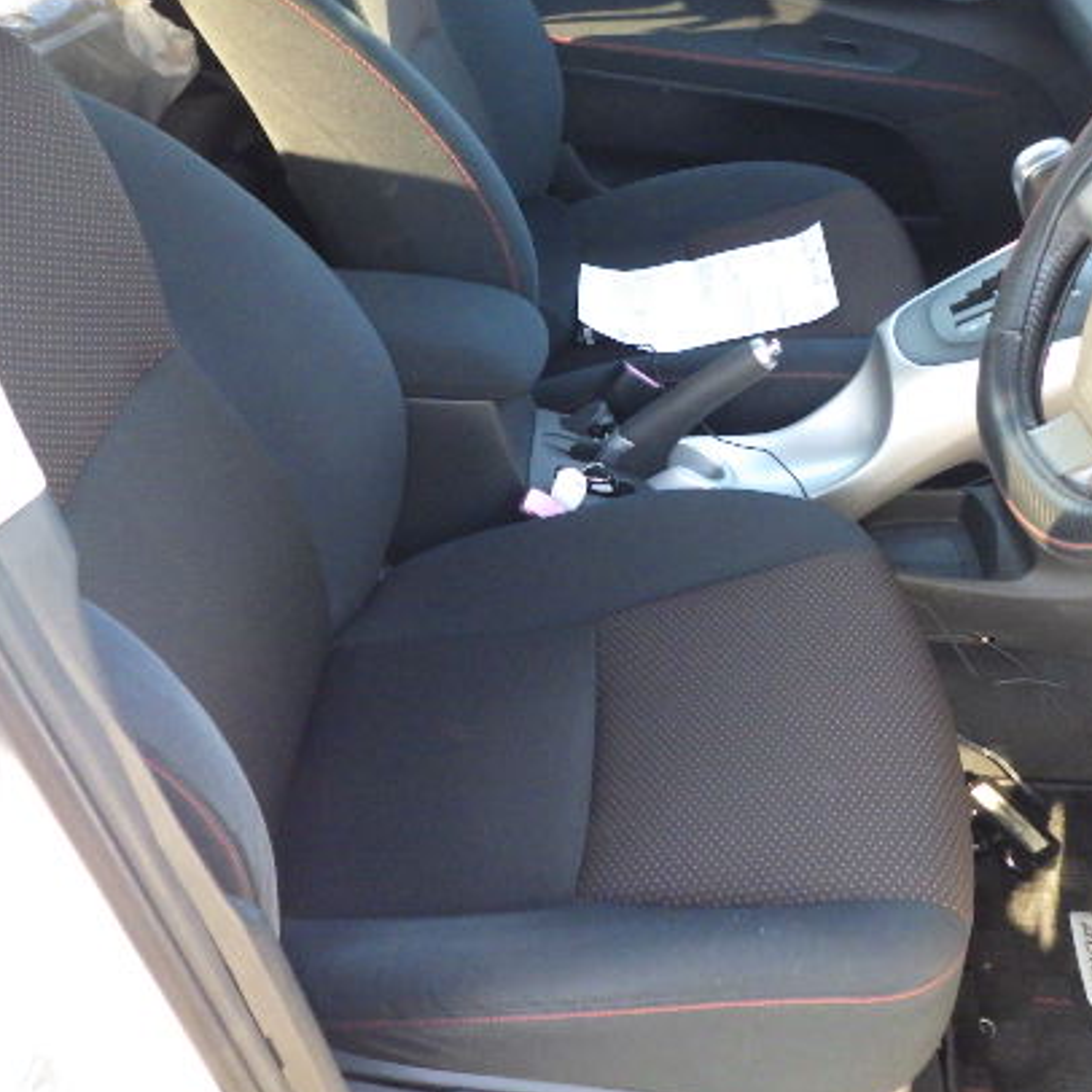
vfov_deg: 42.7
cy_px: 457
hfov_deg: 42.8
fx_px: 1392
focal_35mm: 39
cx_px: 613
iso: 320
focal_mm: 5
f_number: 3.5
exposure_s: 1/45
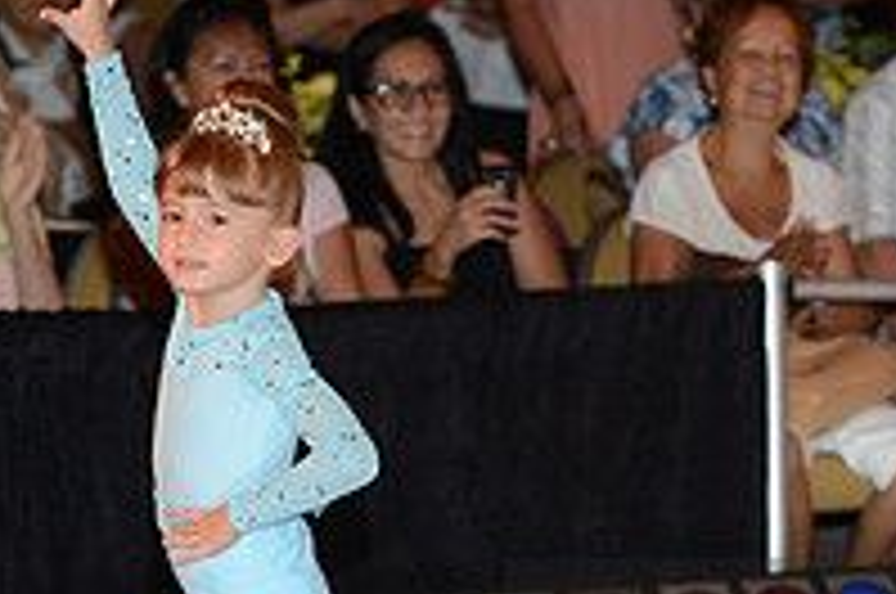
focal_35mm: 365
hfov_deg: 5.6
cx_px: 995
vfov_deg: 3.7
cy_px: 677
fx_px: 9070
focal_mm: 125
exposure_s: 1/250
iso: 1000
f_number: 5.6
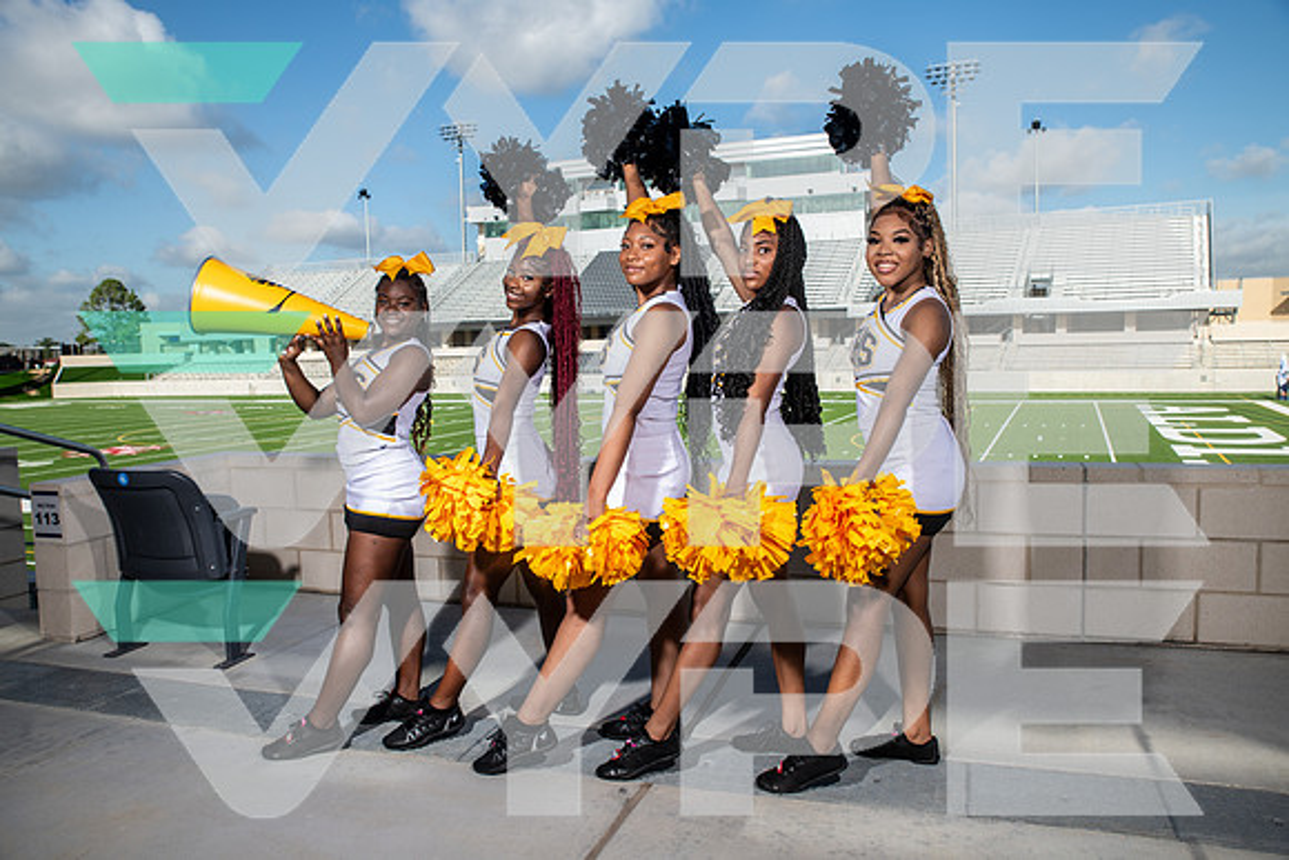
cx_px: 644
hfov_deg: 61.9
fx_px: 1074
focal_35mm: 30
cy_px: 430
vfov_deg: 43.6
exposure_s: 1/320
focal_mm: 30
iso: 100
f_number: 7.1
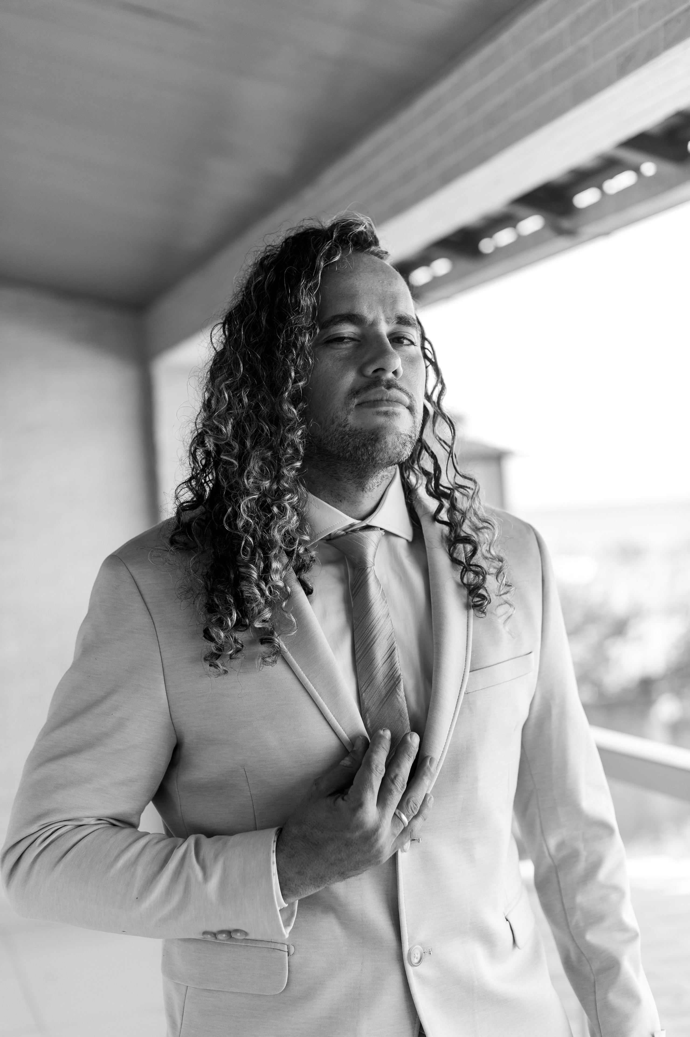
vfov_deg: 39.6
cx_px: 345
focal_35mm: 50
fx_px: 1439
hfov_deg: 27.0
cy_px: 518
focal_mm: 50
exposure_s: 1/800
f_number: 2.2
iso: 320
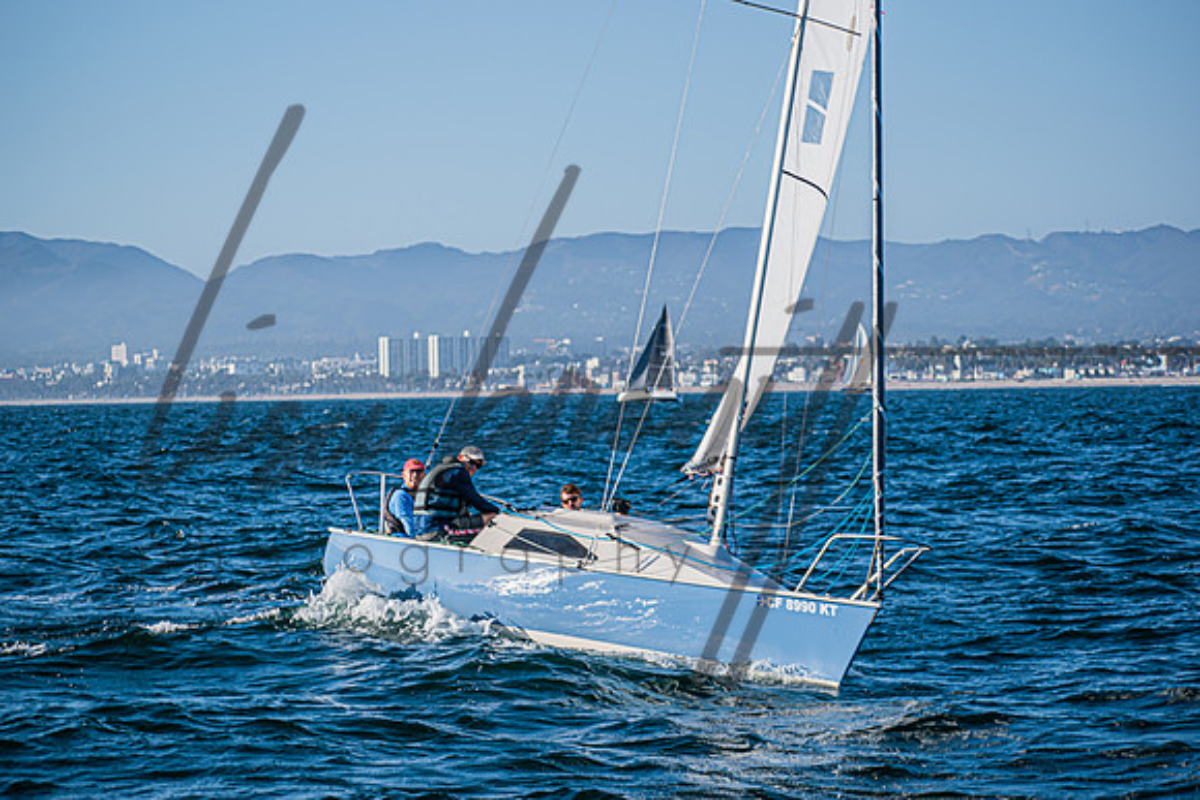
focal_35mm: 142
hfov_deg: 14.4
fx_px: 4751
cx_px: 600
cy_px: 400
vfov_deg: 9.6
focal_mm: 95
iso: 100
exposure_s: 1/125
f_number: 4.8
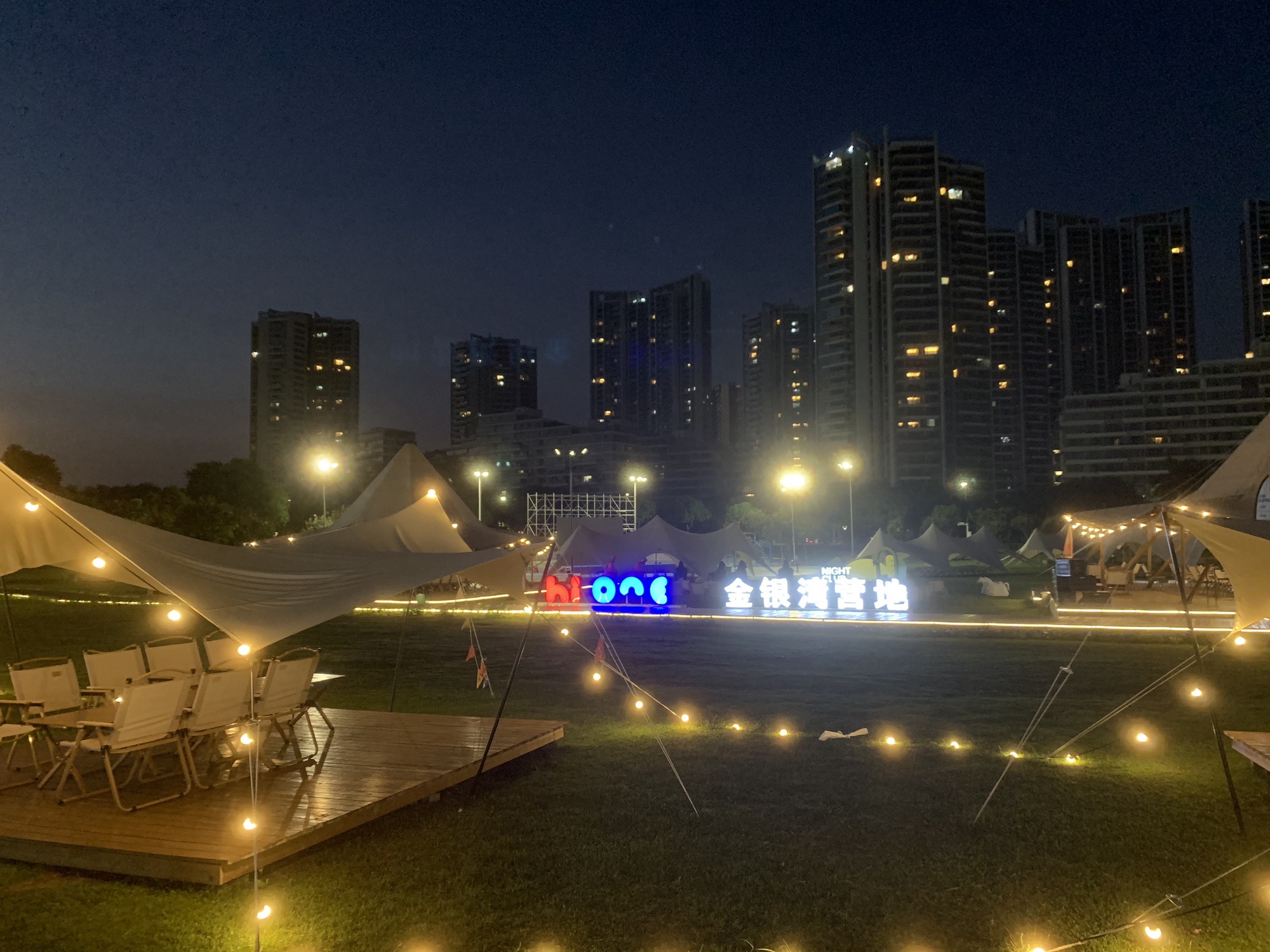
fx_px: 954
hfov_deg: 67.3
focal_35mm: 26
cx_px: 635
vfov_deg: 53.1
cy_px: 476
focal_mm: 4.25
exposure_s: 1/33
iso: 250
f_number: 1.8
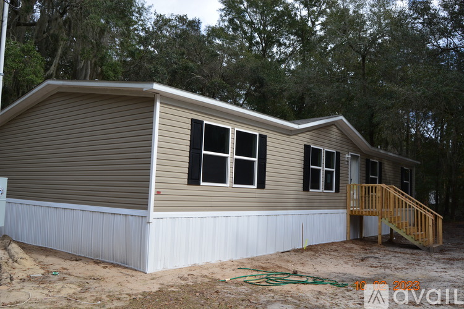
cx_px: 232
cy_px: 154
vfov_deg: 43.6
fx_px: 387
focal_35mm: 30
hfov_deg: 61.9
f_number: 10
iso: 360
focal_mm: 20
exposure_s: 1/250
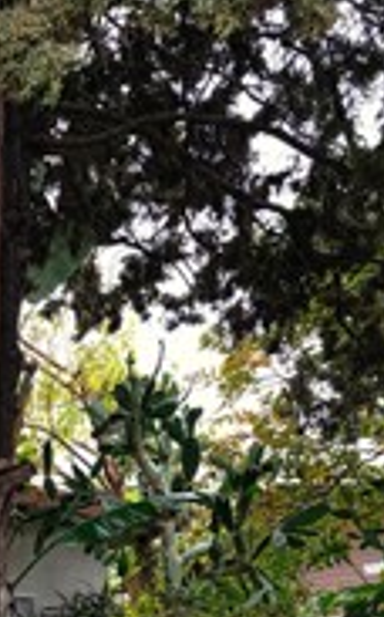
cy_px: 636
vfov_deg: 35.8
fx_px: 839
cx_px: -313
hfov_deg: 19.3
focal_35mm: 50
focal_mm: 14
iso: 400
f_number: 4
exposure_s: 1/160
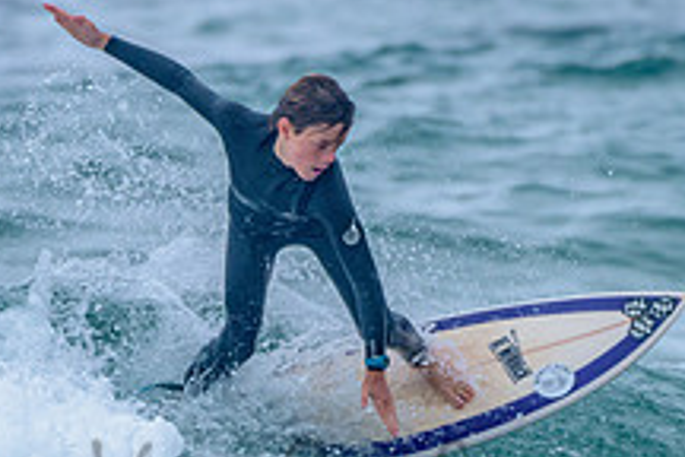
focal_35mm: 1687
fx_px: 32097
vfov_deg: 0.8
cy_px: 395
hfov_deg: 1.2
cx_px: 316
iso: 800
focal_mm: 500
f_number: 5.6
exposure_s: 1/2000
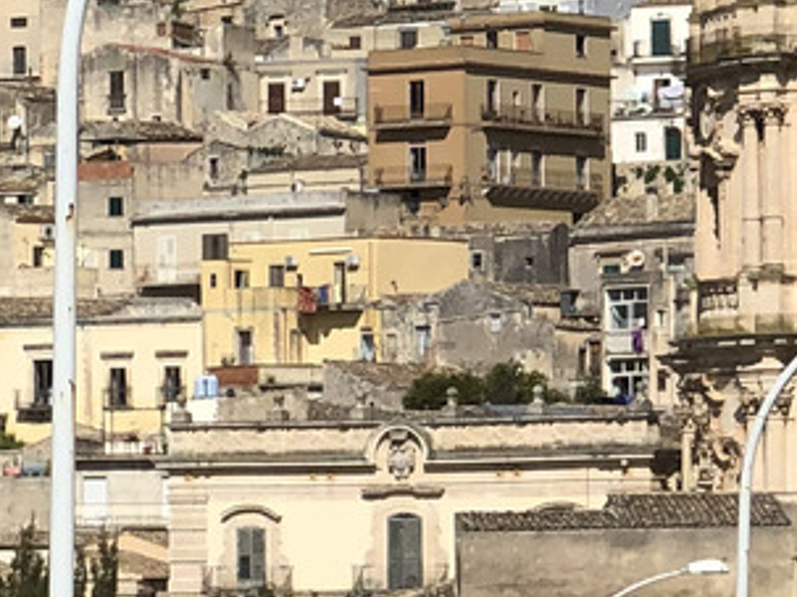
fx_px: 6329
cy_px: 455
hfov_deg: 7.1
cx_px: -384
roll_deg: +1.0
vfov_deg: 5.4
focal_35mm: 275
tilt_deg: +1.5
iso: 16
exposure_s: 1/2525
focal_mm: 6
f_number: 2.4
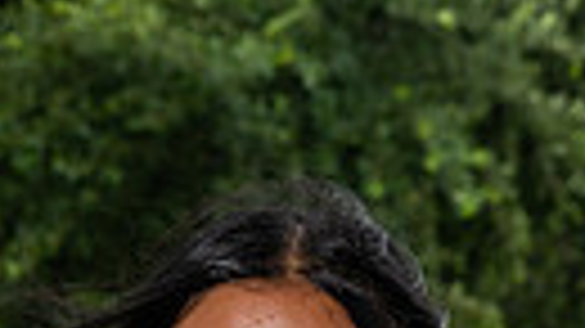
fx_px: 2806
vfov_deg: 6.2
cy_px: 971
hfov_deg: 11.9
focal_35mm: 181
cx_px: 266
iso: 500
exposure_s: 1/250
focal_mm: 50
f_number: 6.3
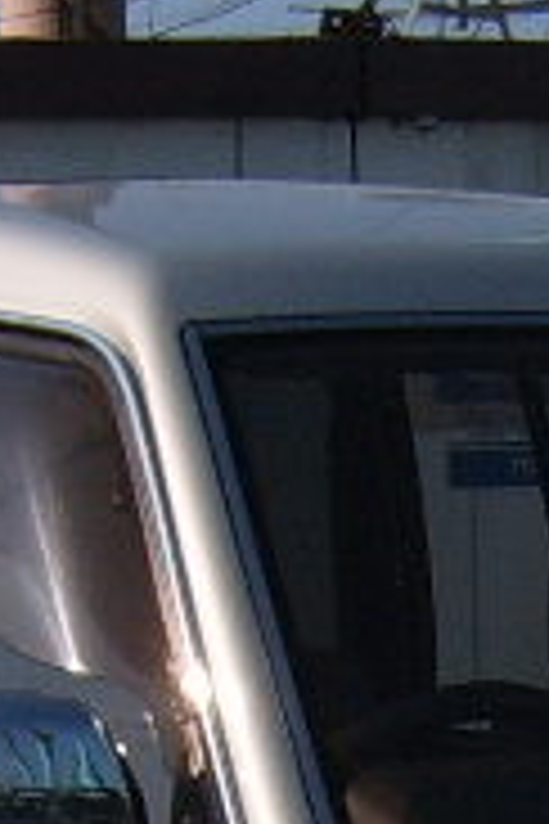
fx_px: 4918
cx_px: 792
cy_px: 1450
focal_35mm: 215
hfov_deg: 6.3
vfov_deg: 9.2
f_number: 6
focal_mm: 6.2
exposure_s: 1/500
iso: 63
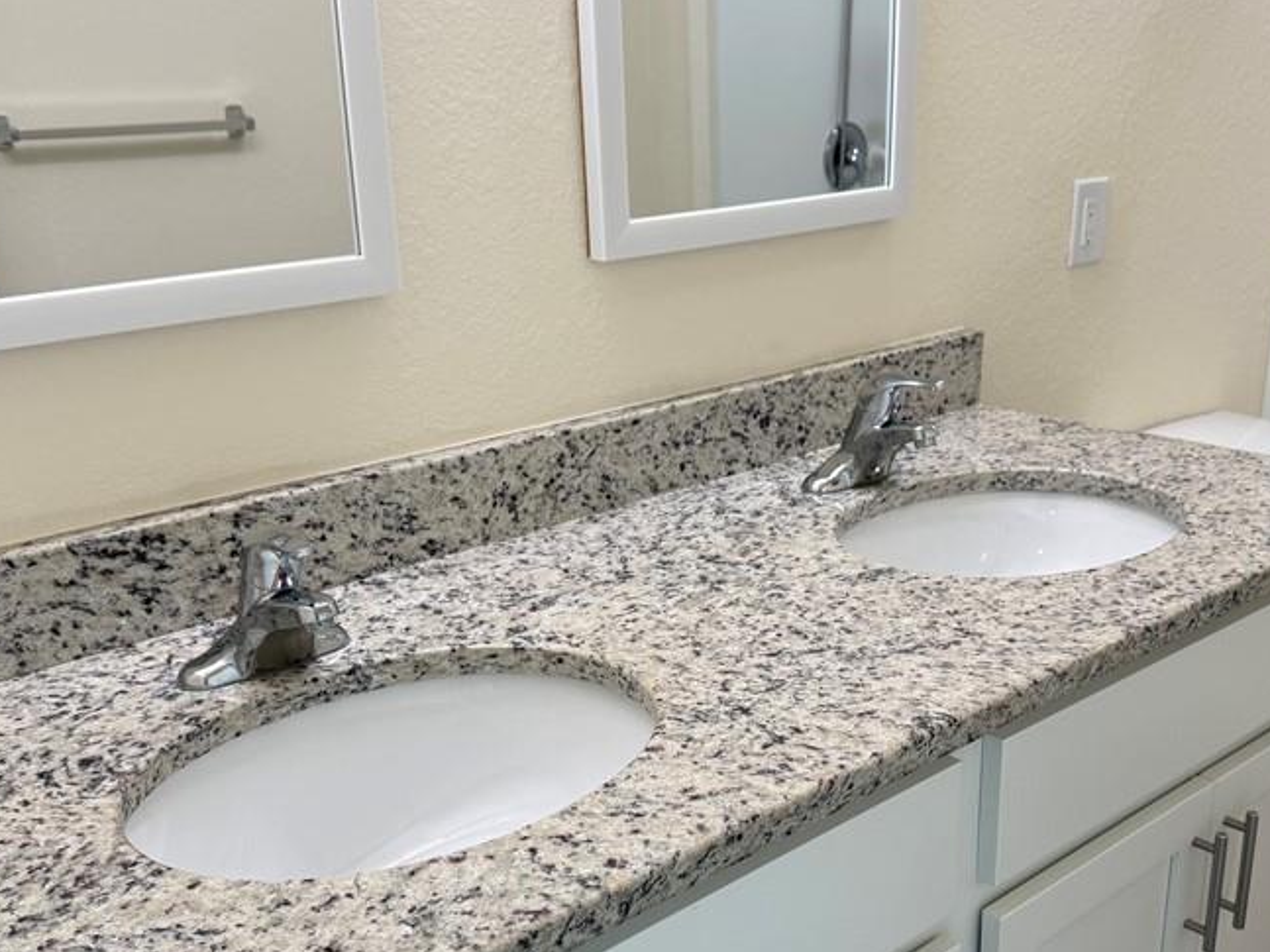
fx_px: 1394
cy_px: 585
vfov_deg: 37.5
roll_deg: +2.6
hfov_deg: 49.0
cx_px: 665
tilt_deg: -21.1
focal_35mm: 38
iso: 64
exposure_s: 1/120
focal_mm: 6.76
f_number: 1.78
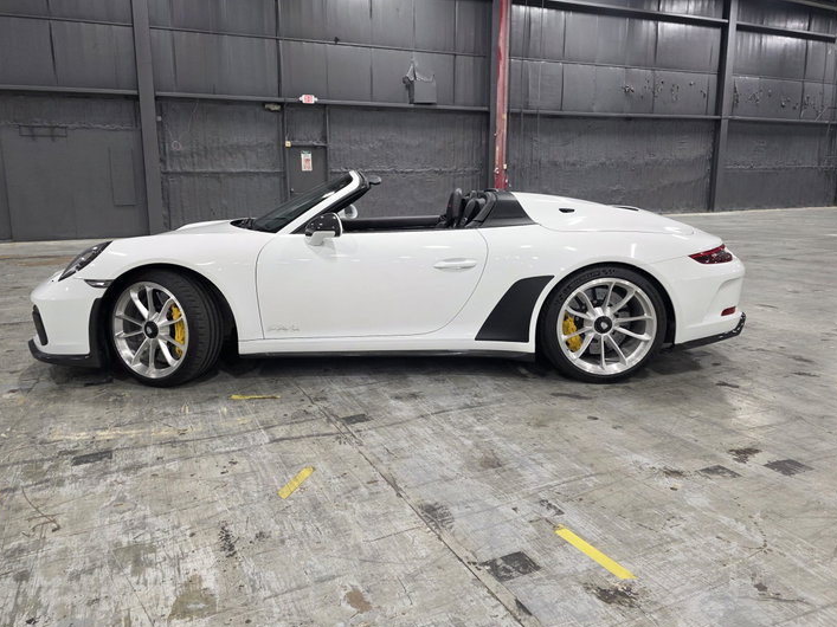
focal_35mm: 25
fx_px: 604
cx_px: 388
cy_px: 292
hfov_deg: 69.3
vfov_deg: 54.8
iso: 320
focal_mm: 6.3
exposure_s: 1/120
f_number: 1.7
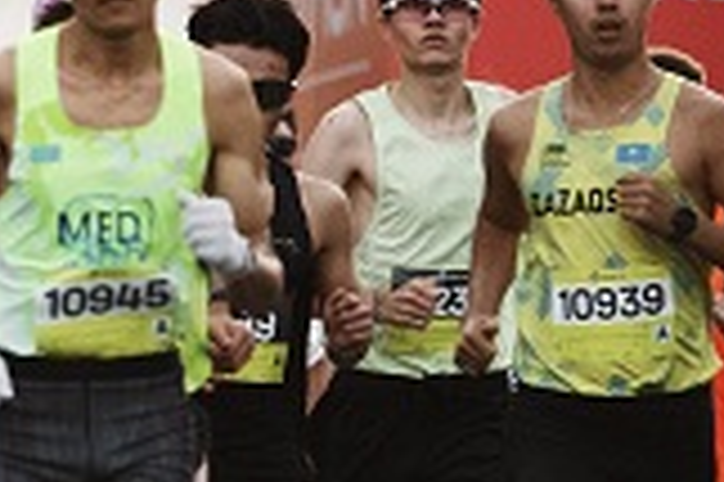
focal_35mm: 1157
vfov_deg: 1.2
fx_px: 23245
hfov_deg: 1.8
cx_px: -562
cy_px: 448
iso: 6400
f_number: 5.6
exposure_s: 1/800
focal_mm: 310
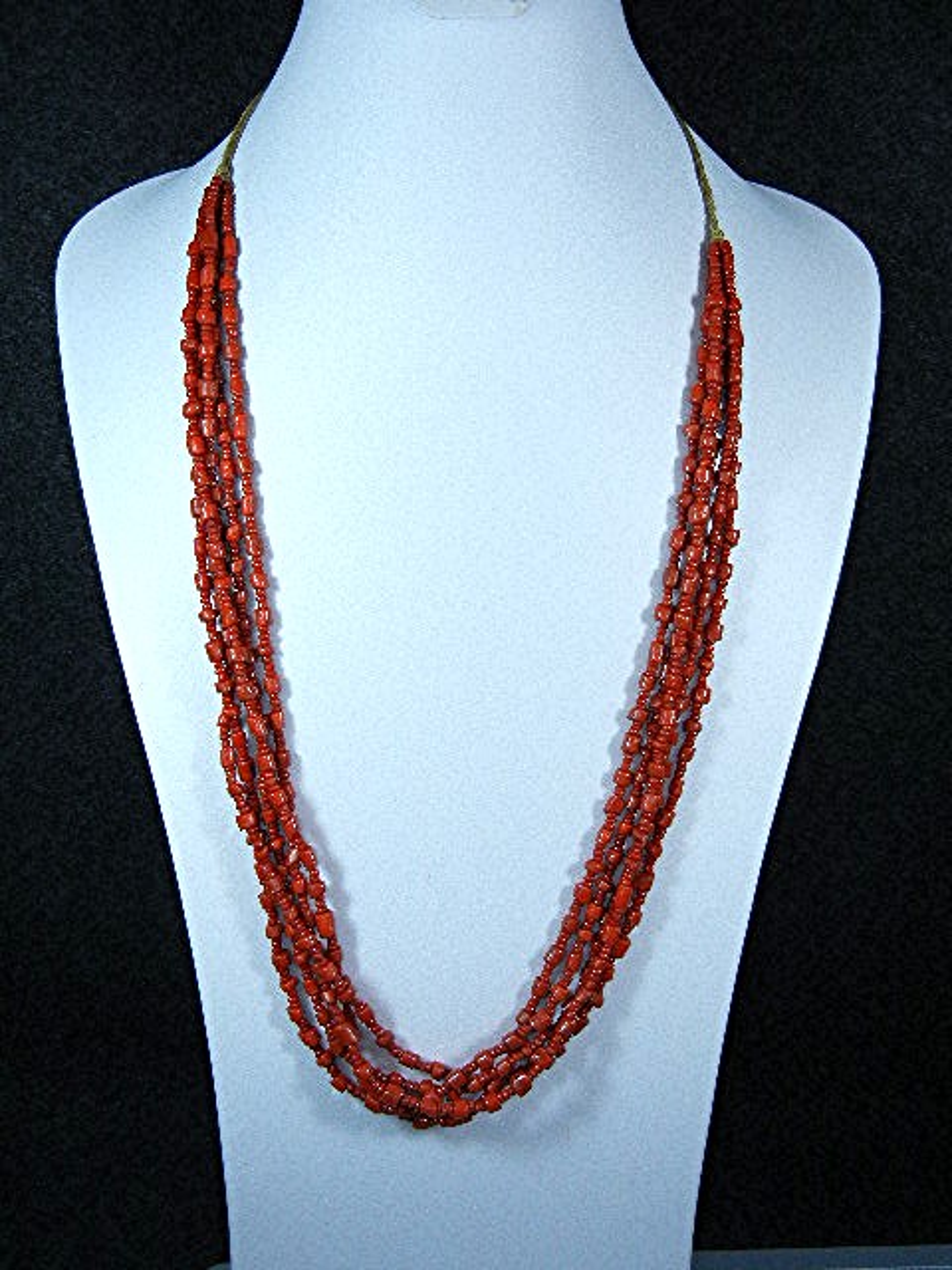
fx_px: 1430
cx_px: 476
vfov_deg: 47.9
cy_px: 635
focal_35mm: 39
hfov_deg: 36.8
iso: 230
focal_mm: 7.1
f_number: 3.7
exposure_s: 1/98.4
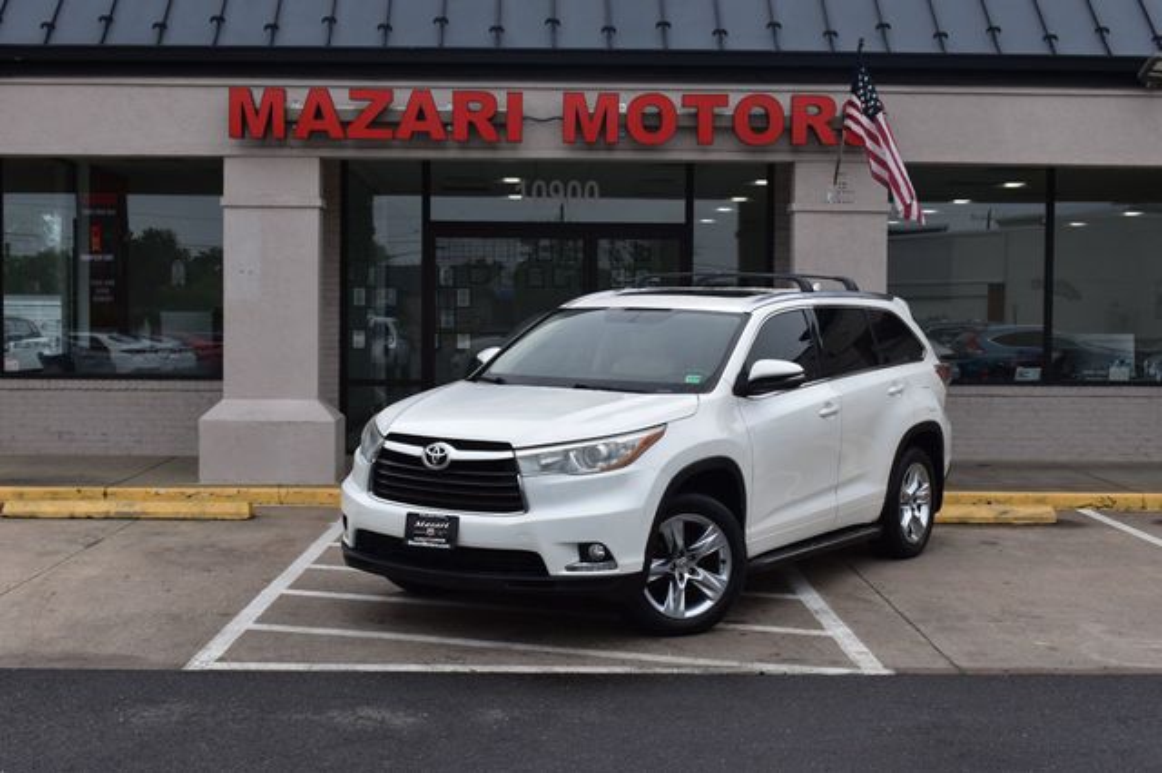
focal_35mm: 48
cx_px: 581
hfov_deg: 41.1
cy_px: 386
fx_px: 1548
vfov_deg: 28.0
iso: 400
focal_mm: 32
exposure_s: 1/400
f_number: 11
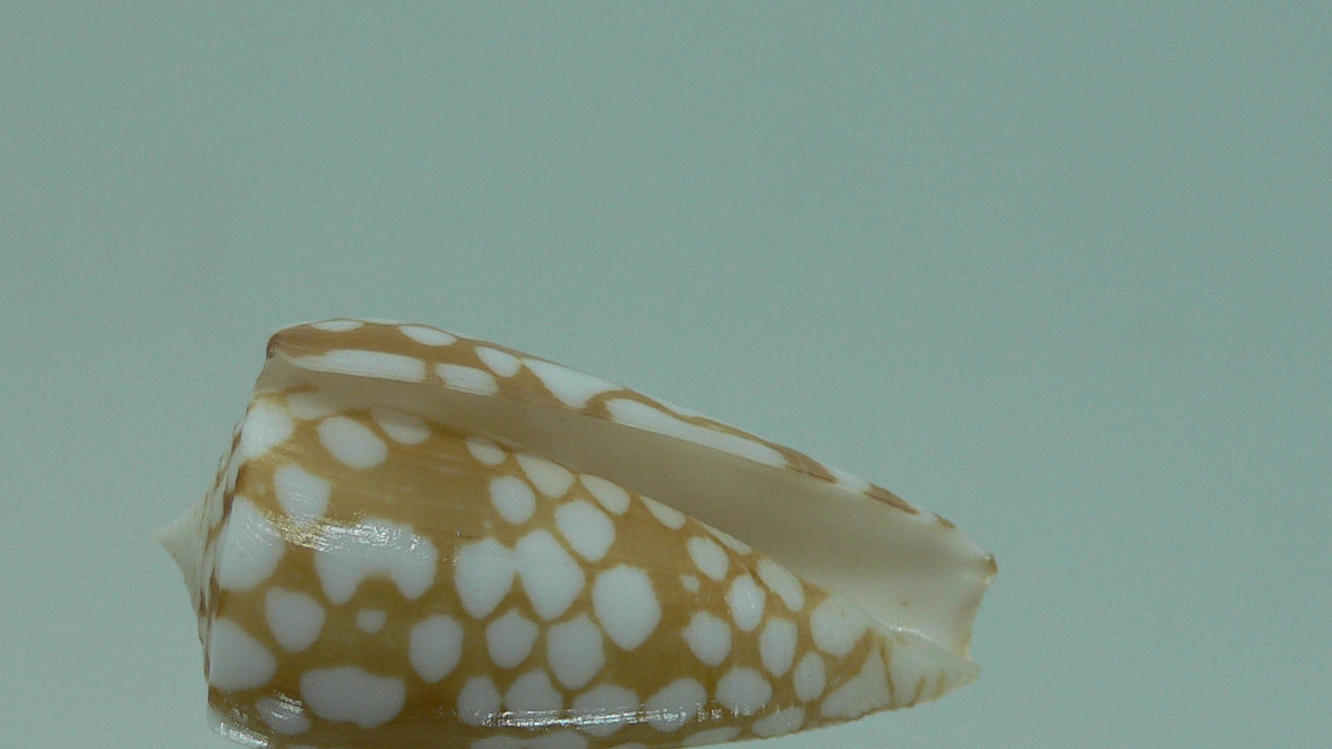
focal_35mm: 54
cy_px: 650
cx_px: 549
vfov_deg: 21.8
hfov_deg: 38.4
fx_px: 1907
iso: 80
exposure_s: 1/60
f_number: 2.8
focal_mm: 4.6
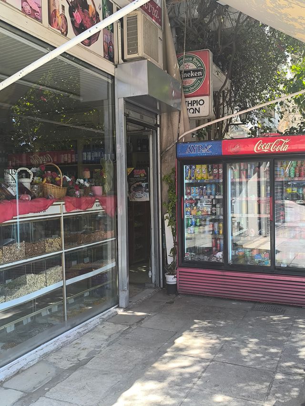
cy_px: 203
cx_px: 152
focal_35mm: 35
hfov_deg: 40.7
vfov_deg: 52.6
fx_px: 411
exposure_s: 1/166
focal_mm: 6.14
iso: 50
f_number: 1.65
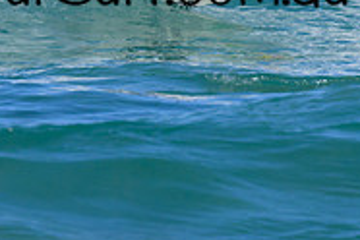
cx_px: 146
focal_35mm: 2399
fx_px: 23988
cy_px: -65
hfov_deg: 0.9
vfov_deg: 0.6
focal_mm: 560
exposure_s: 1/1600
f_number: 8
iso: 400
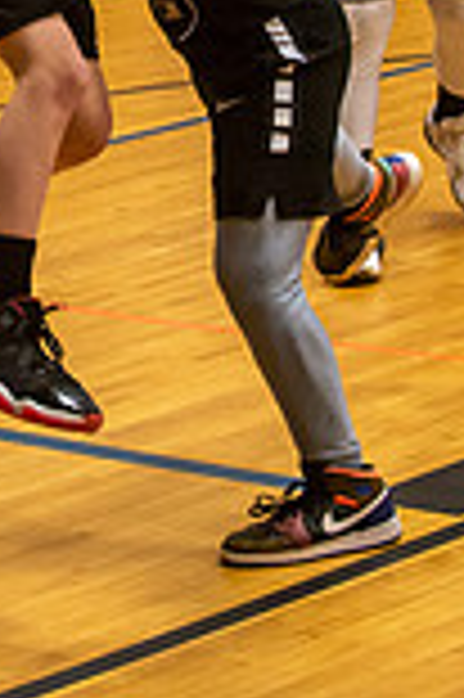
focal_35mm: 203
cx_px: -83
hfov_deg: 6.7
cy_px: -270
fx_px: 3933
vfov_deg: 9.9
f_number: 4
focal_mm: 70
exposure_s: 1/500
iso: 5000
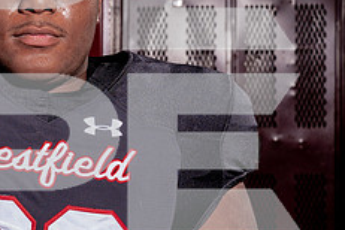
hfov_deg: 11.0
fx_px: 1754
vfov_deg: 7.5
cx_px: -81
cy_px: 153
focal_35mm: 183
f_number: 11
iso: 100
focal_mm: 70
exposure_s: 1/250
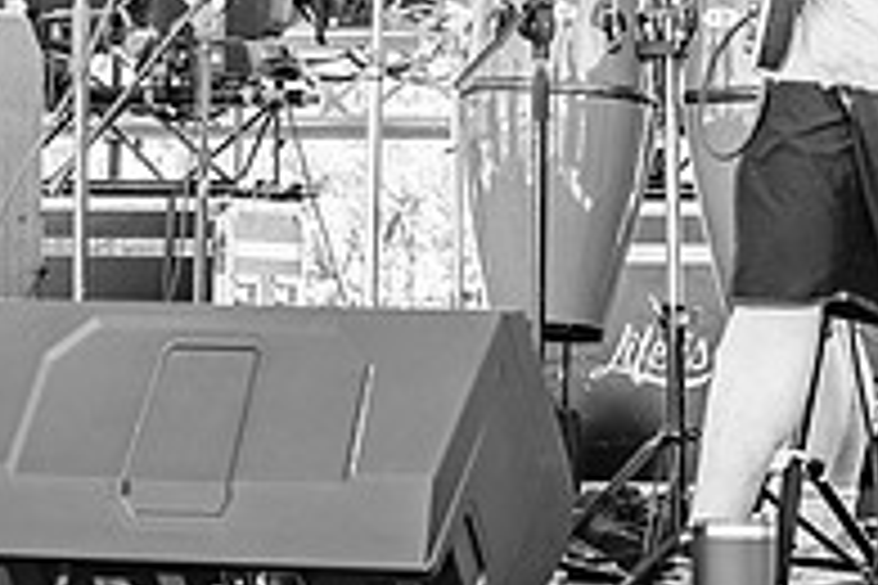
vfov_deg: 6.1
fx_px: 5438
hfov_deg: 9.0
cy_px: -101
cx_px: -333
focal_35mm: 223
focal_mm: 75
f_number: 5.6
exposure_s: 1/320
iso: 400
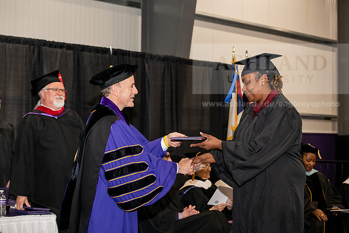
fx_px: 679
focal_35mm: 70
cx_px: 174
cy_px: 116
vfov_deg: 19.5
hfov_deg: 28.8
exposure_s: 1/200
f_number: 5.6
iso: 2000
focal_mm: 70
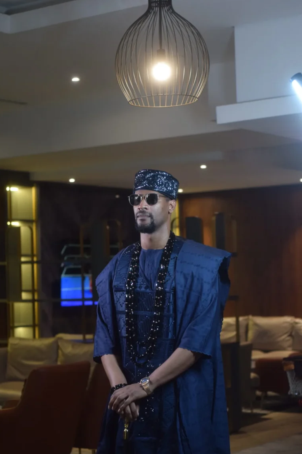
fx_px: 956
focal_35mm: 76
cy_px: 226
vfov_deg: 26.7
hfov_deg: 17.9
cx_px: 149
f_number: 2.2
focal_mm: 50
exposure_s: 1/160
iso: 800
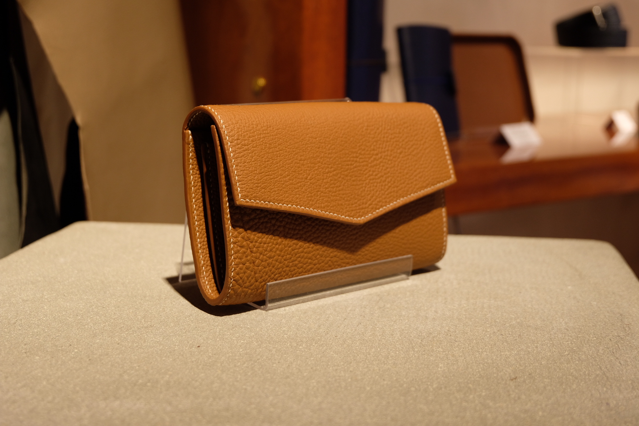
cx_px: 320
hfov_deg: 35.6
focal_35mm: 56
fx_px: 994
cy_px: 213
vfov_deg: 24.2
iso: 400
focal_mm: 37.1
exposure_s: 1/60
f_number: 5.3
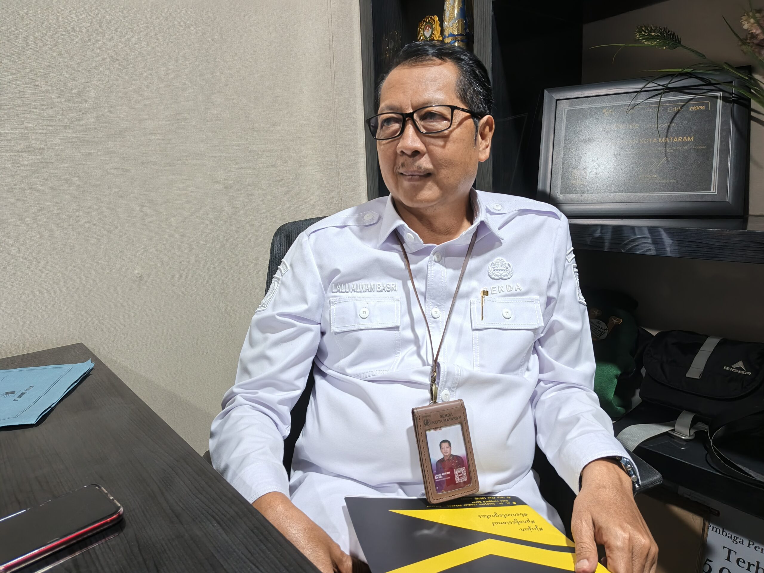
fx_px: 508
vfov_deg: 58.9
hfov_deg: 73.9
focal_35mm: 23
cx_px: 382
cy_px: 286
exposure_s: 1/33.3
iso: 1826
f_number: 1.8
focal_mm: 5.56
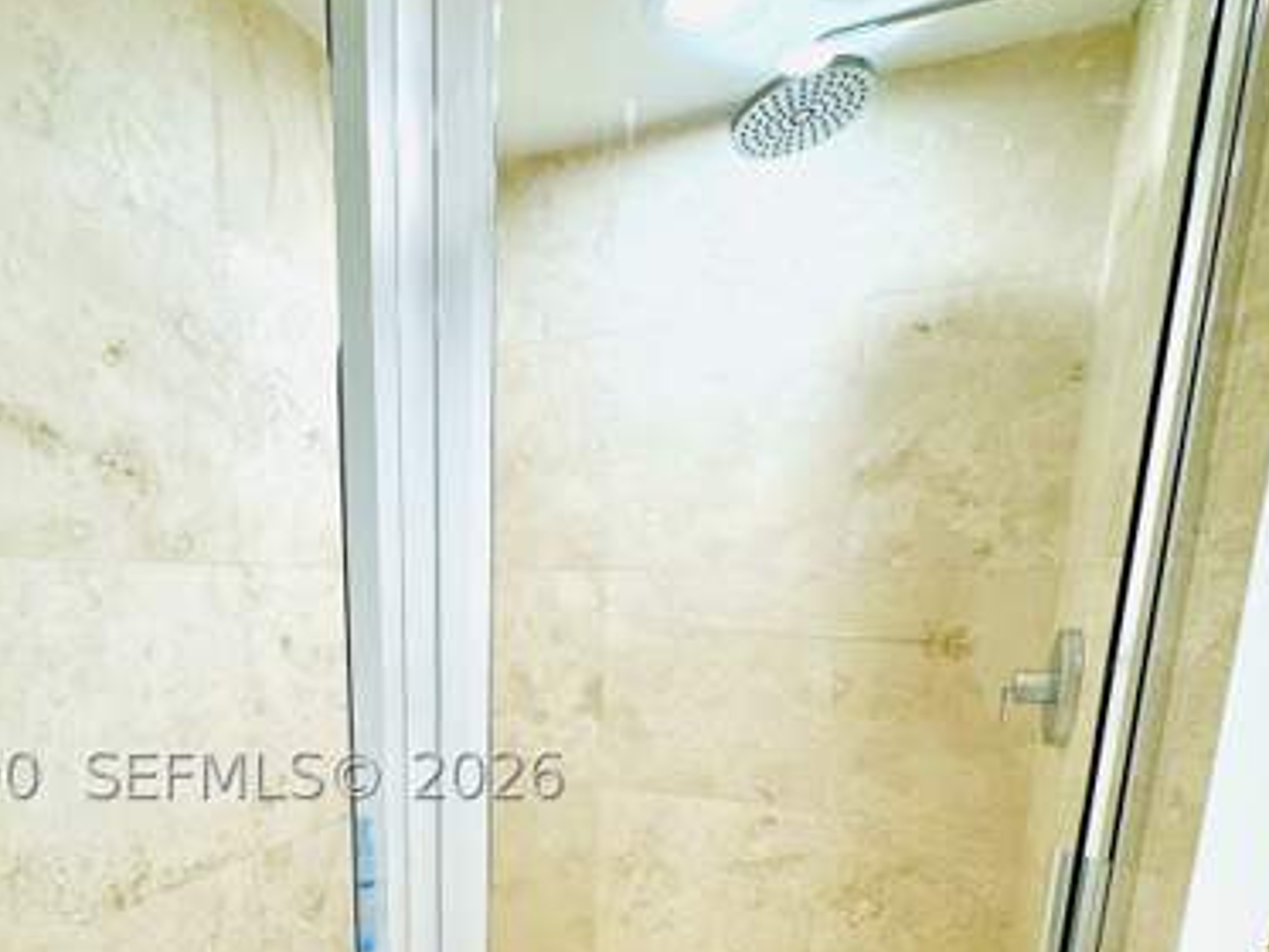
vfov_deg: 52.8
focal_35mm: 24
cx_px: 483
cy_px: 775
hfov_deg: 70.5
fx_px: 880
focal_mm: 2.22
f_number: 2.2
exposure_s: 1/120
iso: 125
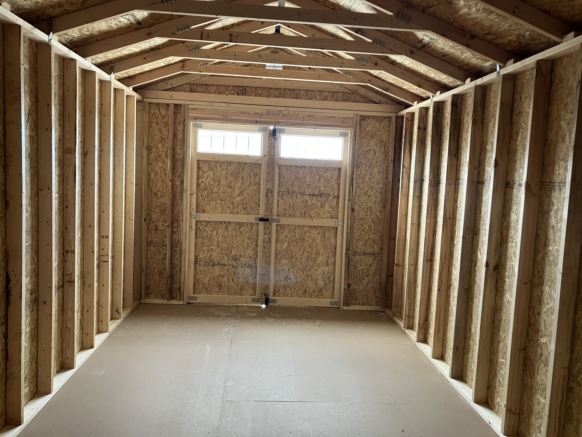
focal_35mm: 28
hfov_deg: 63.4
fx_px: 471
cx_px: 291
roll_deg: -2.9
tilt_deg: -3.2
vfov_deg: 49.7
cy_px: 218
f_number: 1.8
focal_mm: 3.99
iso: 200
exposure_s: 1/60
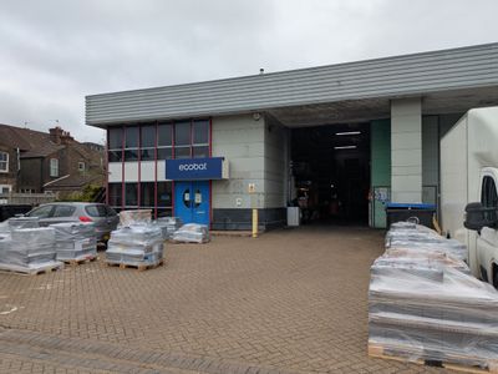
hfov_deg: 69.4
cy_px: 187
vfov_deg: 54.9
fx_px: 360
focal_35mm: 25
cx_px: 249
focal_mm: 5.43
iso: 51
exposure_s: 1/748
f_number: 1.89
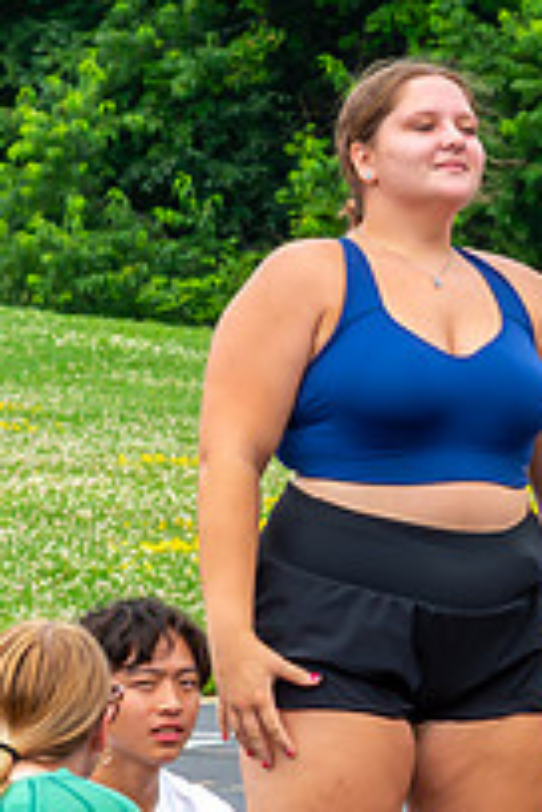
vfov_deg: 4.5
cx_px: 792
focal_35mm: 459
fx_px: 10365
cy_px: 514
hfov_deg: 3.0
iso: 1250
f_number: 13
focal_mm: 105
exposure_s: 1/400
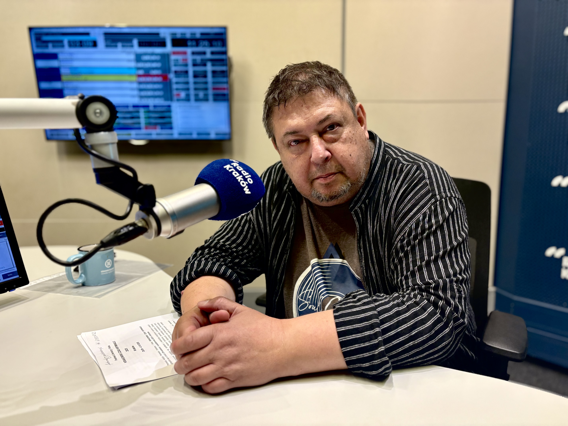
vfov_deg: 53.1
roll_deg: +0.2
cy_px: 213
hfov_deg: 67.3
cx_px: 284
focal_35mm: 26
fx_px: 427
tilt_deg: -7.7
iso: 200
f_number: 1.6
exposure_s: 1/50
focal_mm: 5.96
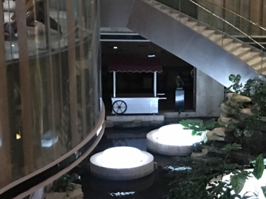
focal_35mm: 81
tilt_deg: -16.5
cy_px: 123
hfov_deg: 23.4
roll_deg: -0.8
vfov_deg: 18.2
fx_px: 622
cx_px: 249
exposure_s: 1/8
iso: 125
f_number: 2.2
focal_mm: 4.15
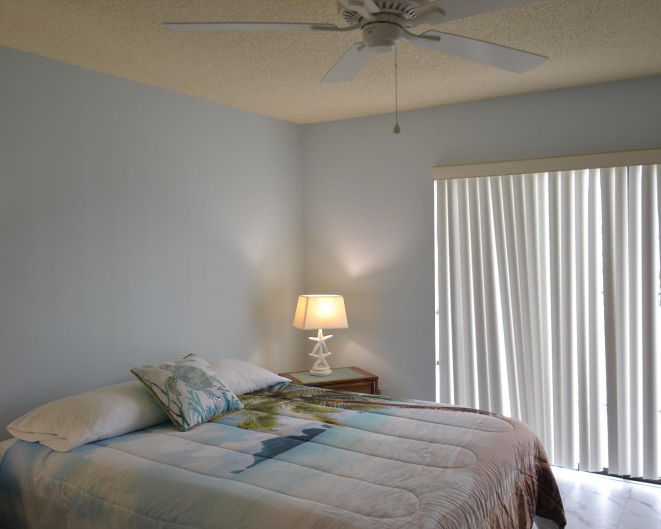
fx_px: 579
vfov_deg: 49.1
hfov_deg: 59.4
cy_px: 271
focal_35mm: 30
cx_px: 346
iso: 400
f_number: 4.2
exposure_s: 1/50
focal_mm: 17
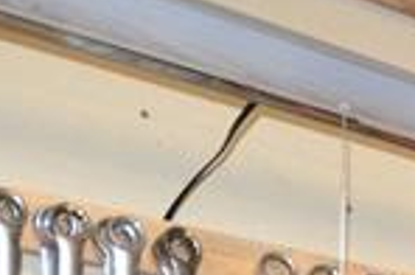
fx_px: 1196
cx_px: 830
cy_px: 704
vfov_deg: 10.7
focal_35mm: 104
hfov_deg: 15.6
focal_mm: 10
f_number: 3.5
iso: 2000
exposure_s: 1/60
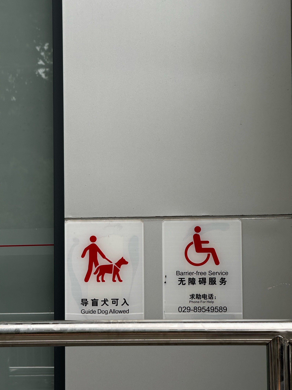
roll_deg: +0.4
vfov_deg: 16.4
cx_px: 146
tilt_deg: +2.7
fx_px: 1349
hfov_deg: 12.3
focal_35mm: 120
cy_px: 195
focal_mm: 15.66
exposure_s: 1/139
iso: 50
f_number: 2.8
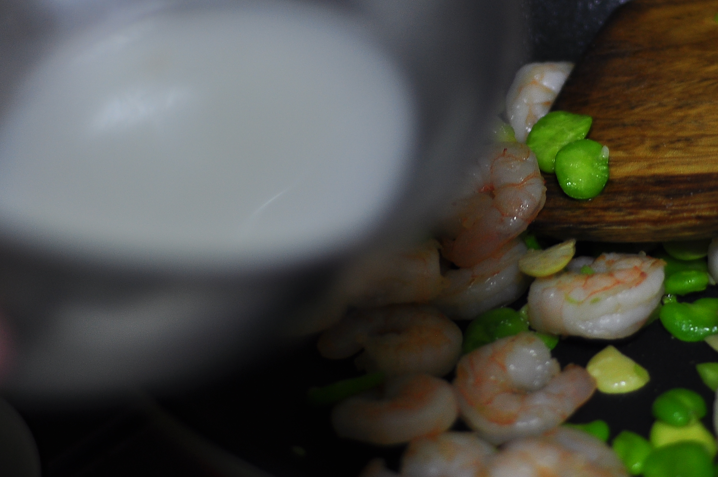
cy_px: 245
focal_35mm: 121
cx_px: 496
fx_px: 2410
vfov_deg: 11.3
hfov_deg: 16.9
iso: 200
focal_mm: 50
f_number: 2
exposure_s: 1/40
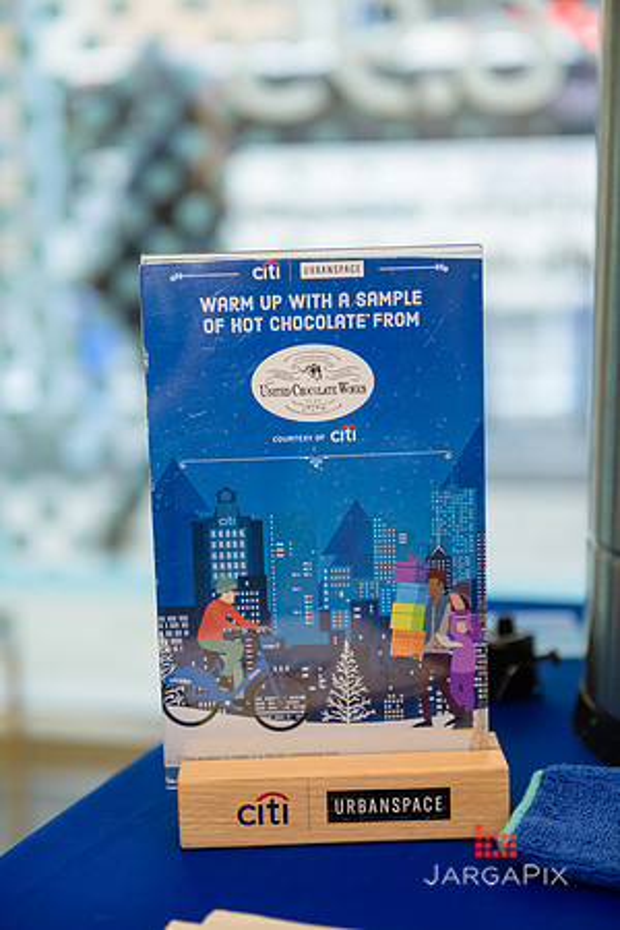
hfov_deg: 21.9
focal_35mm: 62
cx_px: 310
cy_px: 465
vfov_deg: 32.4
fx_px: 1602
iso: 800
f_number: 3.2
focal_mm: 62
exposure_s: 1/125
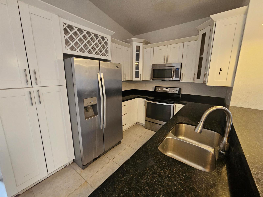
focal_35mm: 13
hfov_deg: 106.2
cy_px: 98
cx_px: 132
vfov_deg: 89.9
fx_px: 99
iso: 400
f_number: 2.2
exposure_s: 1/60
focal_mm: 2.2
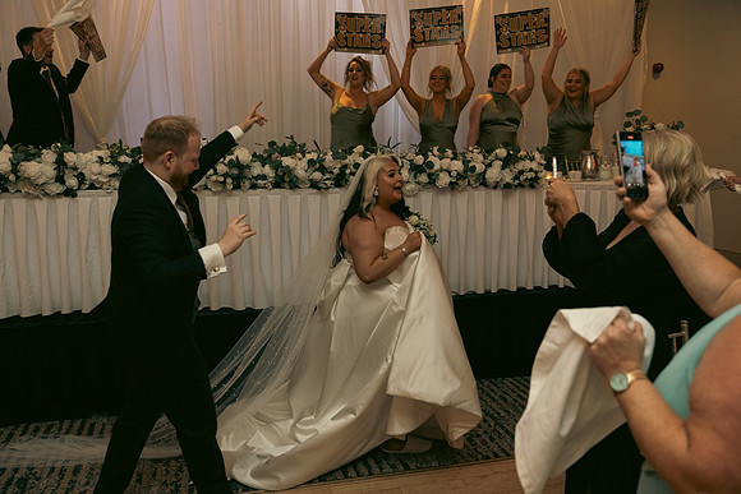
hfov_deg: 58.7
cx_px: 370
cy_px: 247
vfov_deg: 41.1
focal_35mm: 32
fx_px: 659
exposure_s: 1/160
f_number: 3.5
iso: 2500
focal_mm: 32
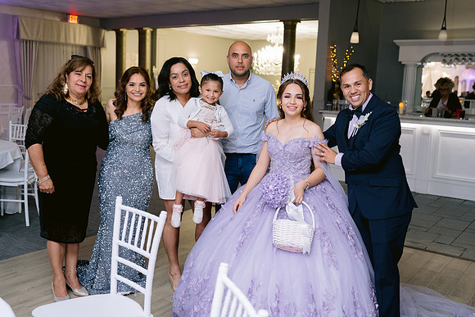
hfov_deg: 49.8
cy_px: 160
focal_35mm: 39
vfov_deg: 34.4
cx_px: 225
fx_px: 512
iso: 800
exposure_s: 1/80
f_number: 2.8
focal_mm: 35
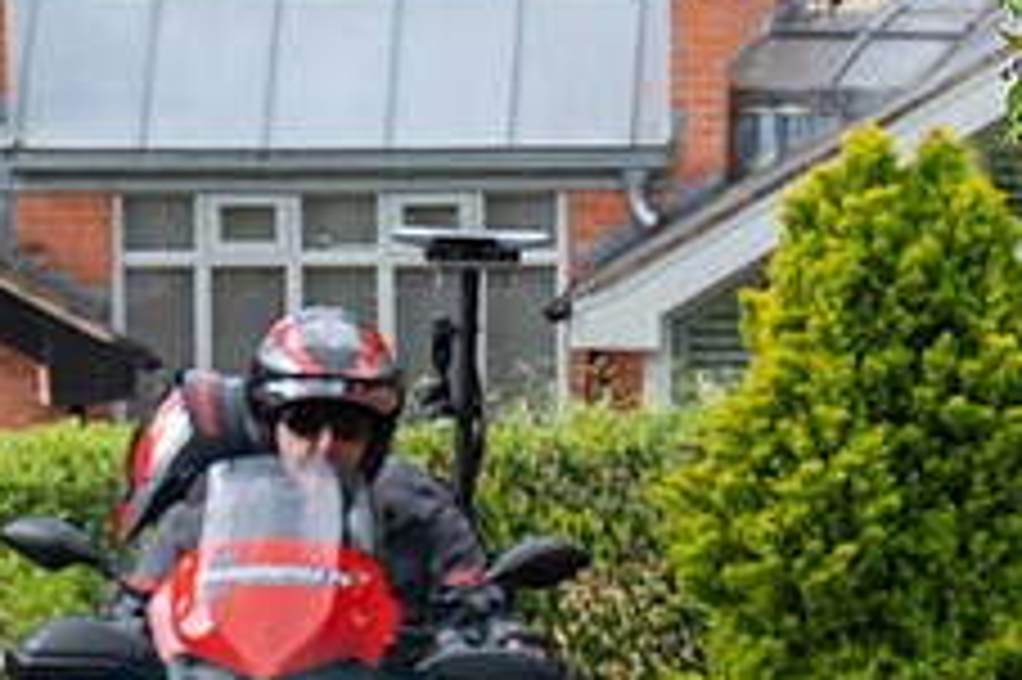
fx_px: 28481
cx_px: 1227
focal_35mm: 1004
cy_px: 664
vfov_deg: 1.4
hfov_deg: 2.1
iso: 500
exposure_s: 1/1000
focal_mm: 200
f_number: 4
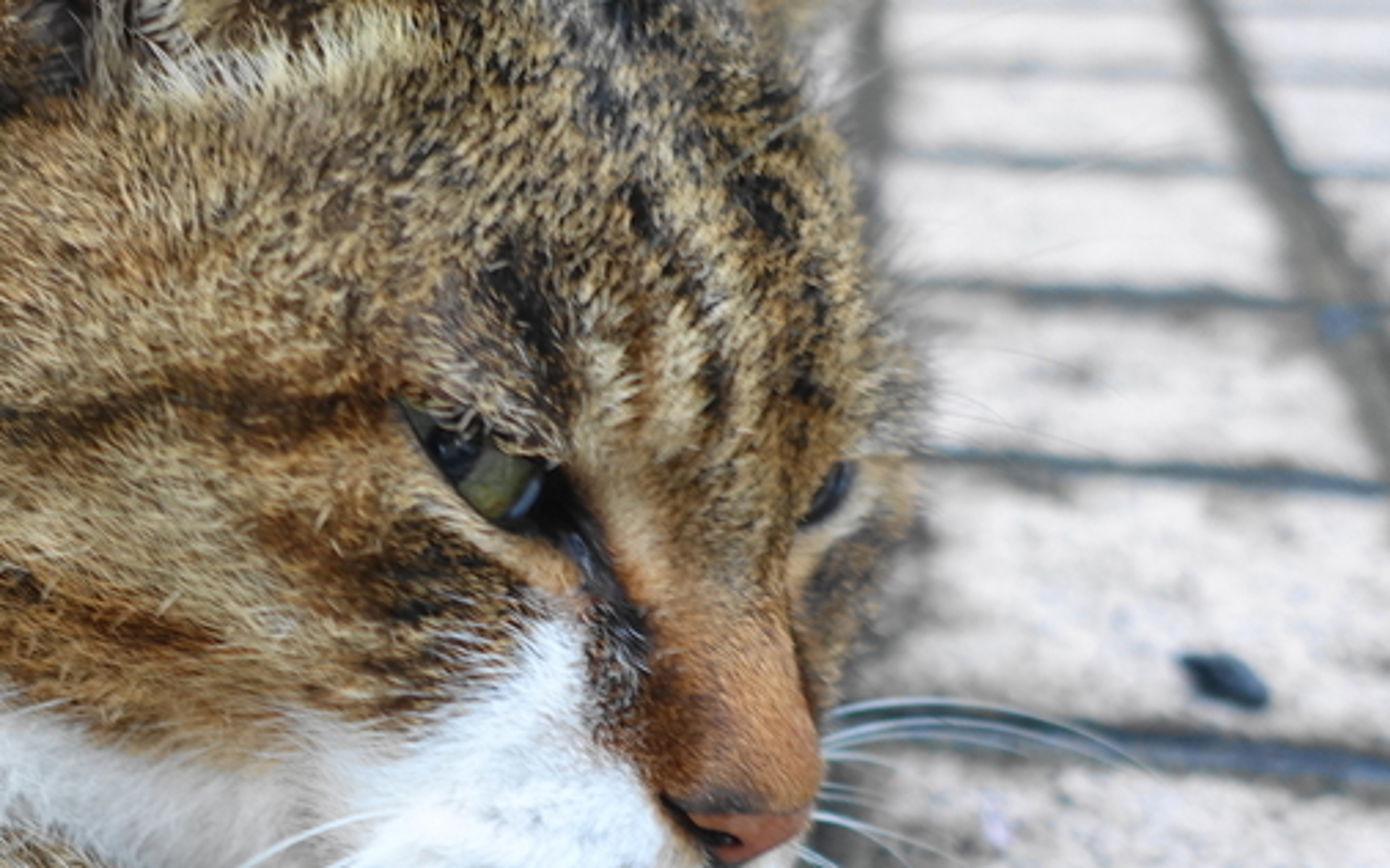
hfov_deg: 33.9
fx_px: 2197
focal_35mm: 58
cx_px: 242
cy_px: 676
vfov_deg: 22.1
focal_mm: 8.8
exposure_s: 1/30
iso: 125
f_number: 2
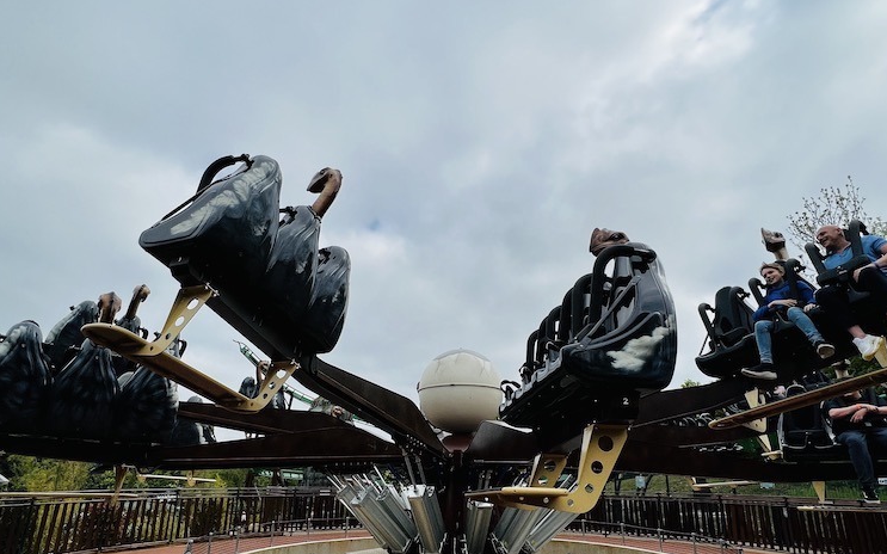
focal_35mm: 19
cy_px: 343
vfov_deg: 61.4
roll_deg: -0.4
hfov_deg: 88.0
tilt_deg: +14.5
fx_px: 459
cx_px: 456
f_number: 1.8
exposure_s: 1/1815
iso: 32
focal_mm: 1.57
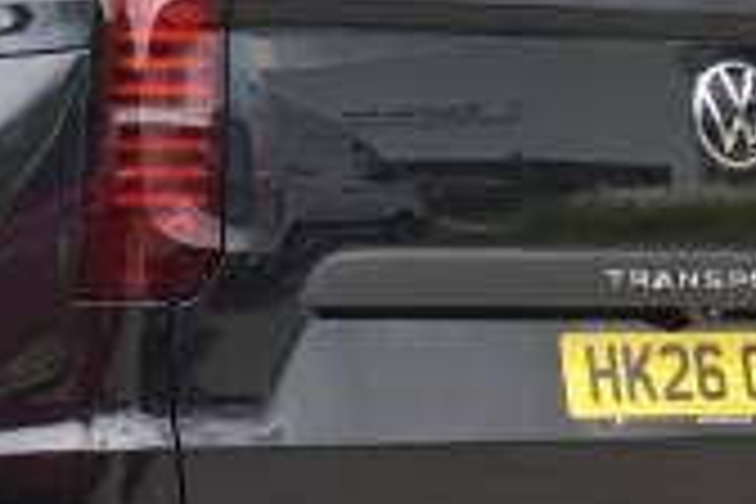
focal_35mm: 189
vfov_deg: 7.3
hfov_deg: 10.8
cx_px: 126
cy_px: 122
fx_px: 3967
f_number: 6.3
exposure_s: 1/100
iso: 100
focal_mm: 33
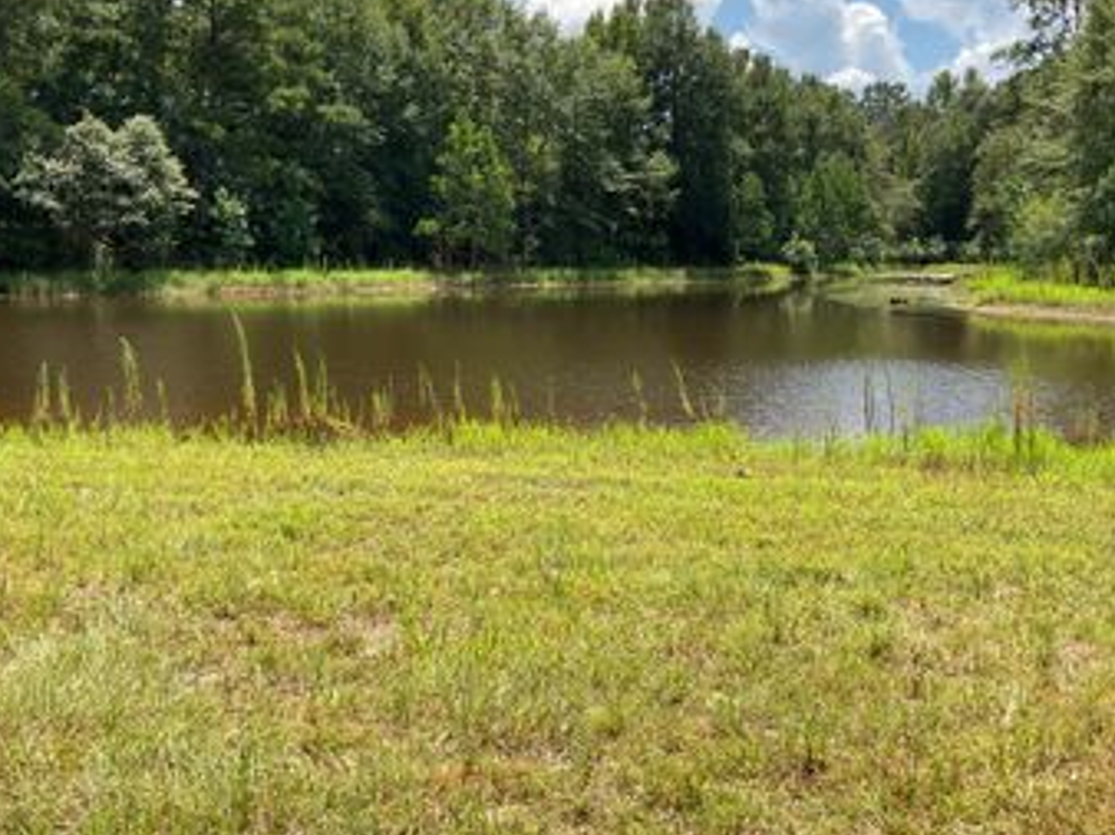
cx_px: 668
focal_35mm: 37
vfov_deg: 38.6
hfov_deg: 49.9
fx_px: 1191
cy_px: 391
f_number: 1.8
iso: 16
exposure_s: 1/1076
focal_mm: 3
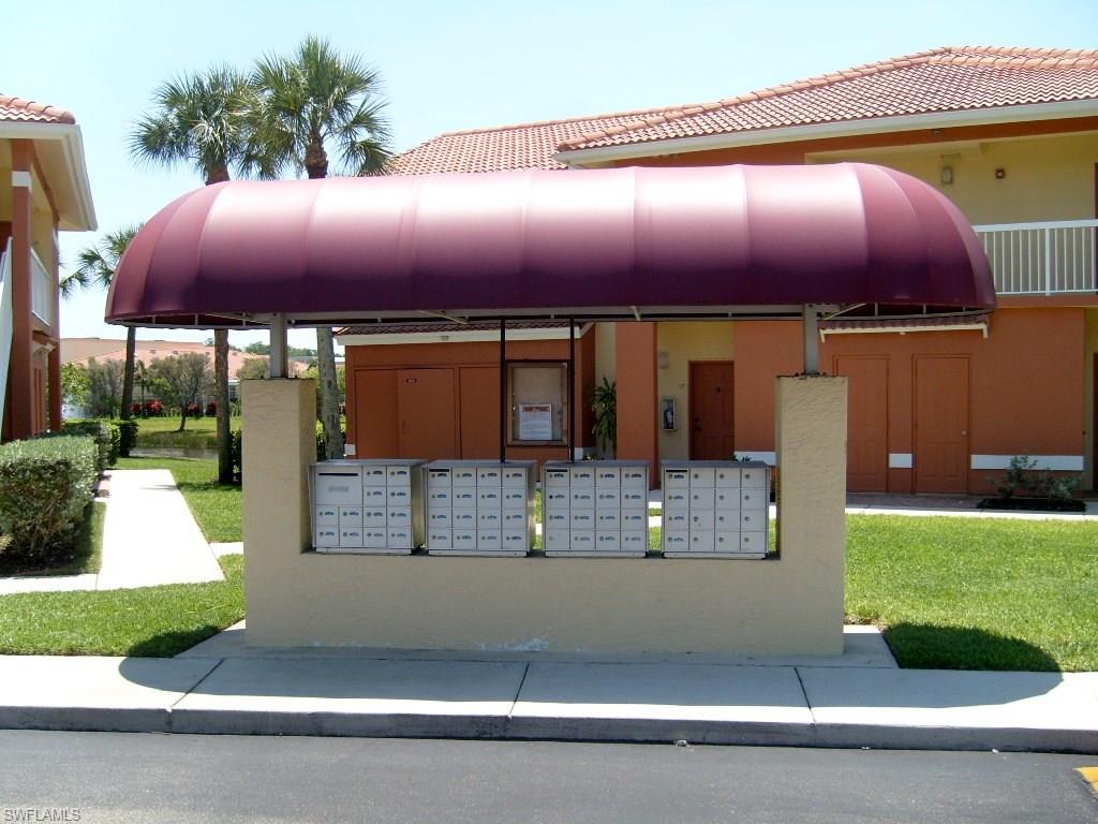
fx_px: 1110
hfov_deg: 52.6
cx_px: 549
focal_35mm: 35
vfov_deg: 40.7
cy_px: 412
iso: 80
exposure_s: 1/180
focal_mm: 5.8
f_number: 7.1
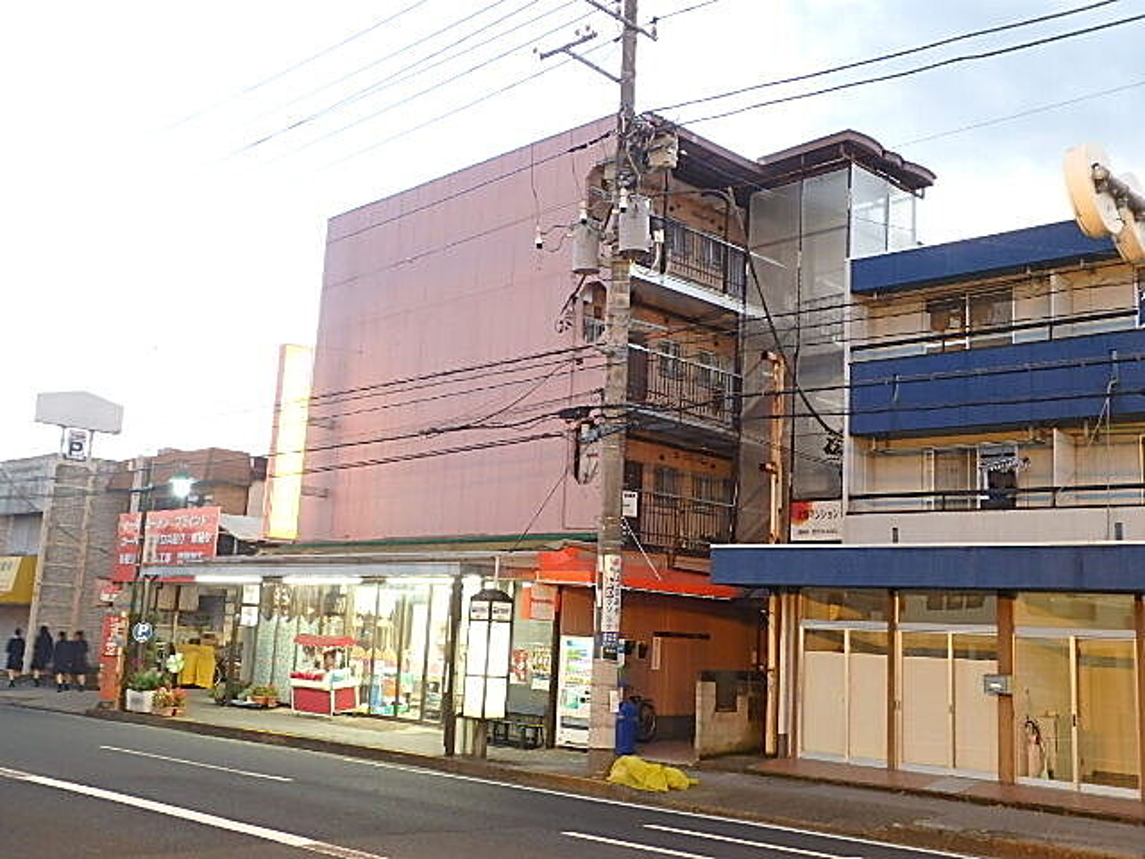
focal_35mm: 36
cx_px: 572
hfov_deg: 51.4
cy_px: 430
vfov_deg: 39.7
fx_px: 1191
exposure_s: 1/6
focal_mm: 6.4
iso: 400
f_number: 5
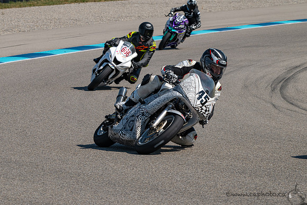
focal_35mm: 247
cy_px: 102
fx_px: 2106
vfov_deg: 5.6
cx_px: 96
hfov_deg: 8.3
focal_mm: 180
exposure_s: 1/800
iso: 250
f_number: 11
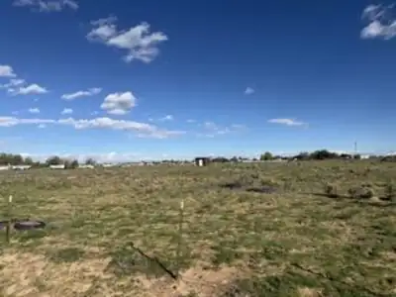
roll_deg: +0.8
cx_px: 198
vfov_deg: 56.8
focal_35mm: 24
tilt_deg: +4.1
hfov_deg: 71.6
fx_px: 275
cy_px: 148
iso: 80
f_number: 1.78
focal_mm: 6.76
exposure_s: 1/7353
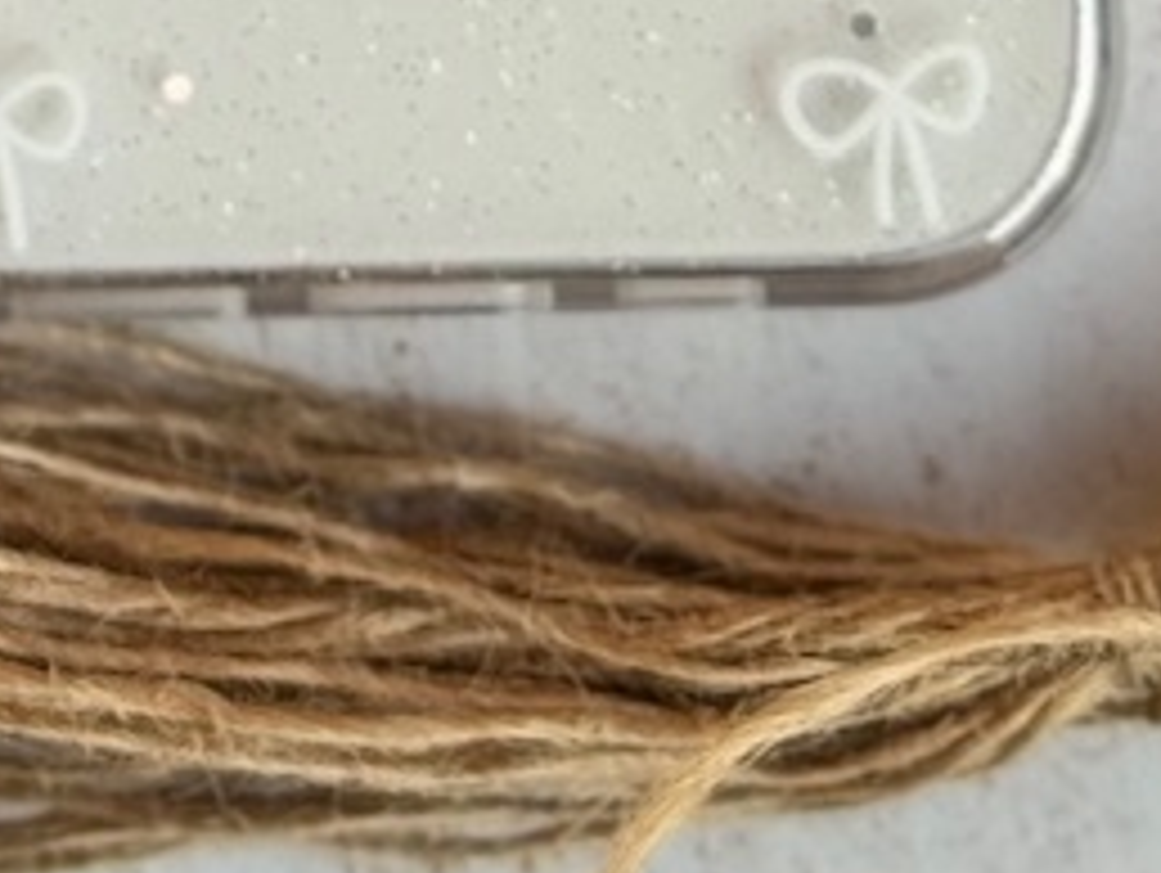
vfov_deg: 5.8
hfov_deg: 8.2
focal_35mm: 238
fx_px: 7990
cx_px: -400
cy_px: -1706
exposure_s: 1/645
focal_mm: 6.76
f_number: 1.78
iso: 64
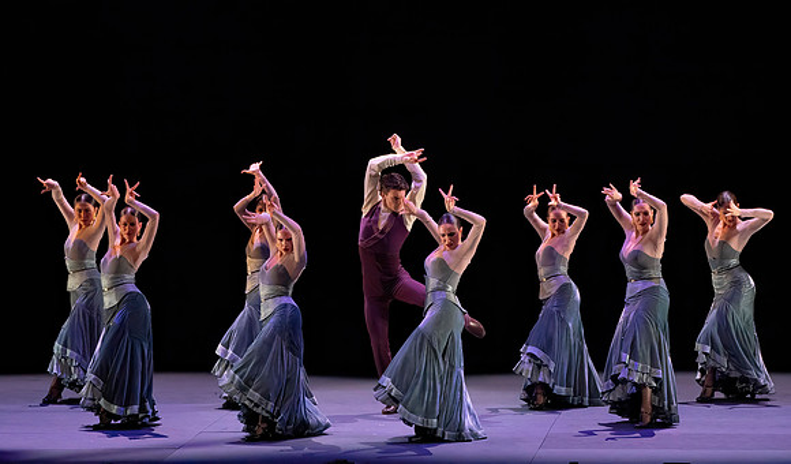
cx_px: 413
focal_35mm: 236
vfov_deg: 5.3
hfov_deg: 9.1
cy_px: 301
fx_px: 4992
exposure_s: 1/400
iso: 10000
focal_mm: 198
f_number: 6.3
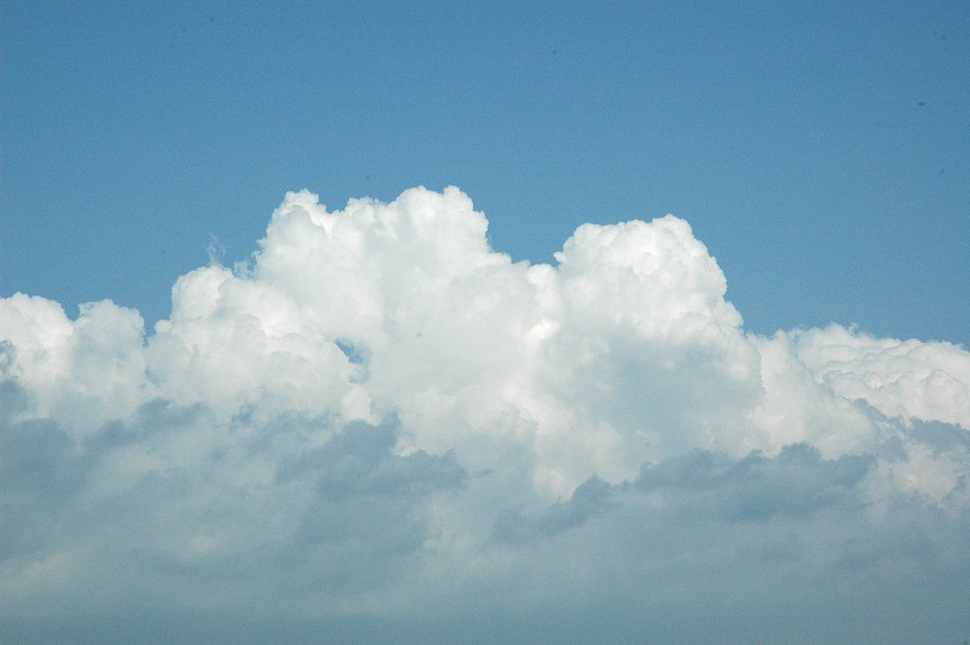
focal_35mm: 105
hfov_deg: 19.5
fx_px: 2827
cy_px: 322
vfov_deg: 13.0
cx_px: 485
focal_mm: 70
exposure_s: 1/1000
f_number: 16
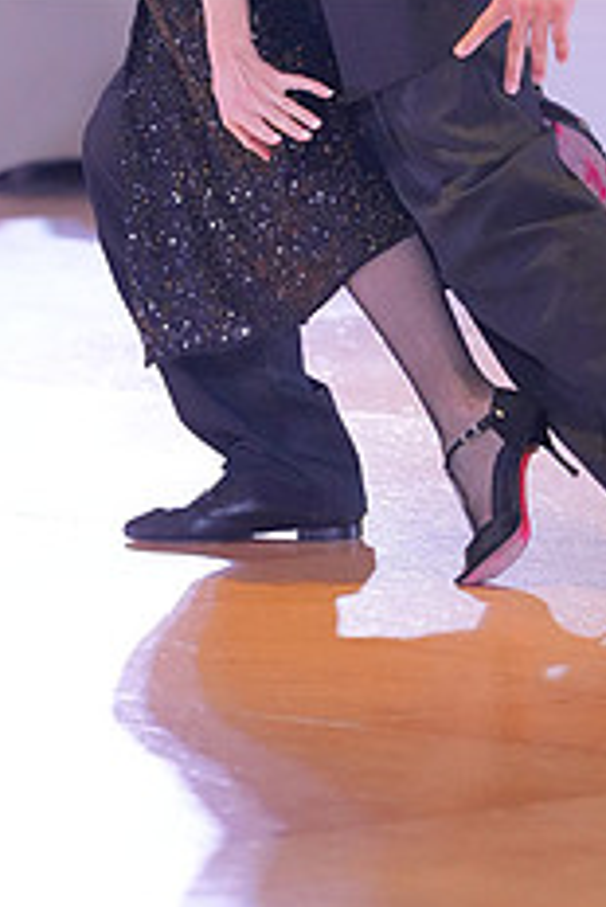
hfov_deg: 3.2
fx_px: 11017
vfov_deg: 4.7
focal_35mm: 437
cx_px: 334
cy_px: -133
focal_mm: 175
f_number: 3.5
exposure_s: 1/500
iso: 6400
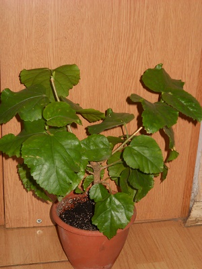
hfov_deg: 22.3
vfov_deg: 29.4
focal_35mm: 66
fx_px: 514
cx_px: 101
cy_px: 134
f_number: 4
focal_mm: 10.84
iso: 200
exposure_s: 1/60
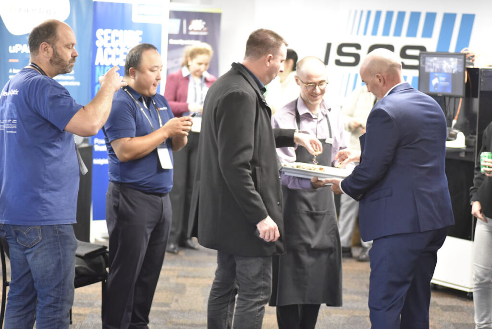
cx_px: 246
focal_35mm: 100
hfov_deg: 20.4
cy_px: 164
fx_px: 1367
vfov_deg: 13.7
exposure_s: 1/100
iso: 6400
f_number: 2.8
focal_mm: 100
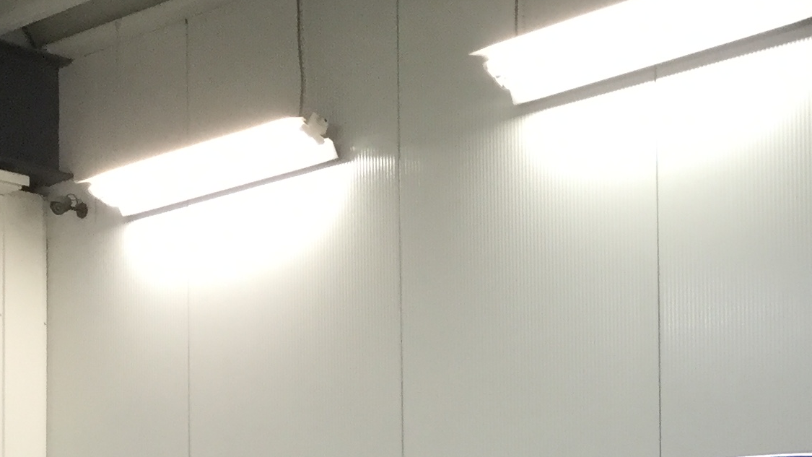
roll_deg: -0.5
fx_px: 2110
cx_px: 945
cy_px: 704
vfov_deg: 11.8
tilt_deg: +1.5
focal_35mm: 98
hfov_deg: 20.5
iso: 64
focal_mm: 3.3
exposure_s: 1/33
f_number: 2.4
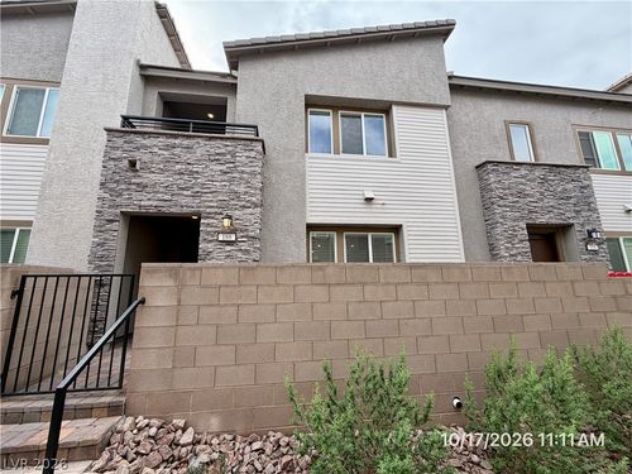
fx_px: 256
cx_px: 316
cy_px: 237
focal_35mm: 14
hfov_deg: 102.1
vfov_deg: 85.7
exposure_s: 1/502
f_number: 2.2
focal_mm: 2.22
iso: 64
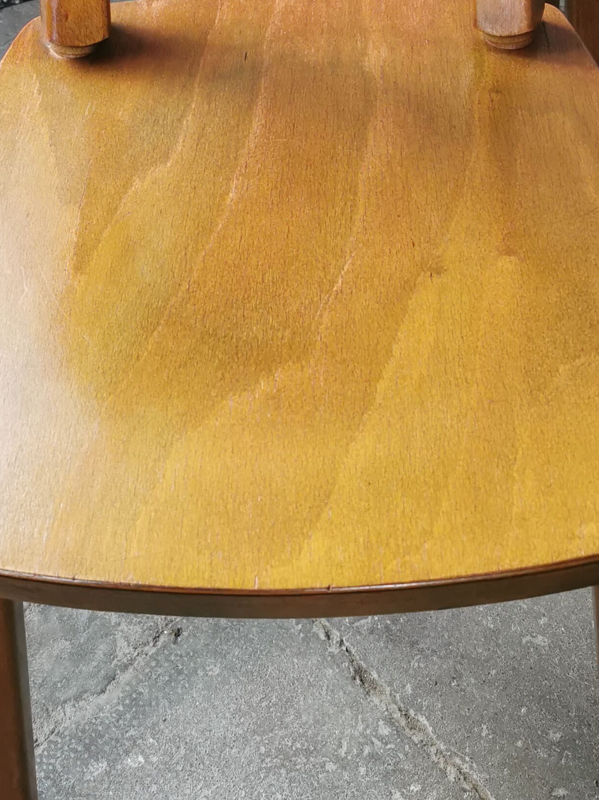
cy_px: 101
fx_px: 1385
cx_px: 287
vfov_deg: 30.9
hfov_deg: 24.4
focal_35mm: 60
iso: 200
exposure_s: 1/100
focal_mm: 5.56
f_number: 1.6
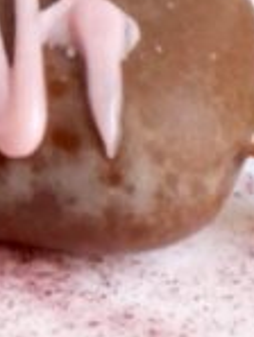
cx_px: -274
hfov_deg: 4.5
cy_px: -457
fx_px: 3214
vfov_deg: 5.8
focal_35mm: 329
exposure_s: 1/60
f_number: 11
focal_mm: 24
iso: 3200
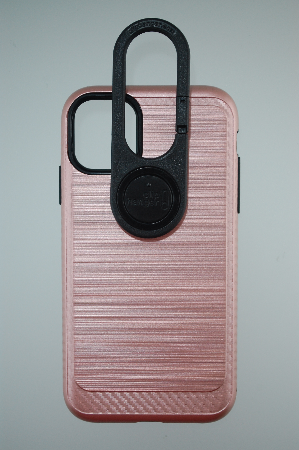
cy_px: 225
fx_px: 749
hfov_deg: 22.6
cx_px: 150
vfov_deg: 33.4
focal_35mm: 60
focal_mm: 40
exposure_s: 1/30
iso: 400
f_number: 5.3
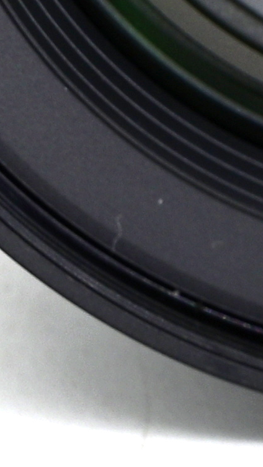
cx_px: 662
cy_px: -45
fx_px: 5208
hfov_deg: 2.9
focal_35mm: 420
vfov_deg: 5.1
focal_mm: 50
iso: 180
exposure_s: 1/80
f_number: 10
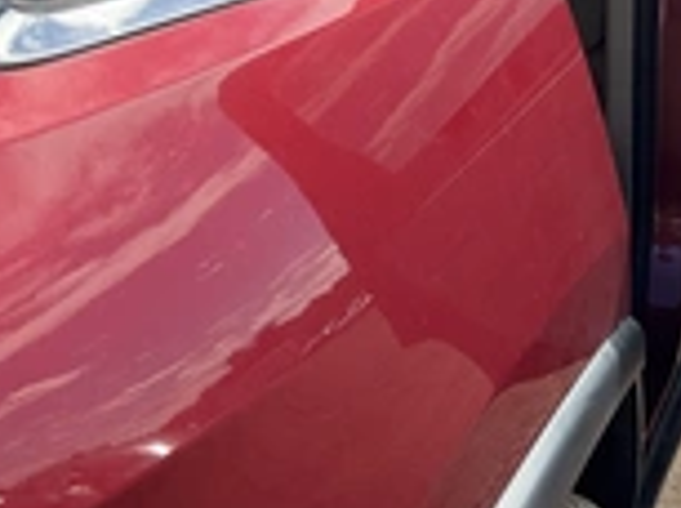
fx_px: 1492
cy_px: -13
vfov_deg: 18.7
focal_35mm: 76
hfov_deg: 24.6
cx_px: 677
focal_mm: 3
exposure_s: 1/739
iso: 25
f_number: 1.8
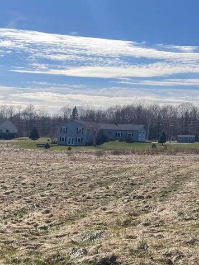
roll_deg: -3.0
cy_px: 197
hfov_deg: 25.4
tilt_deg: -7.4
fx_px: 414
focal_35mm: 54
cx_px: -10
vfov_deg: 34.8
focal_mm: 5.1
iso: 32
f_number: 1.6
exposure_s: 1/7407
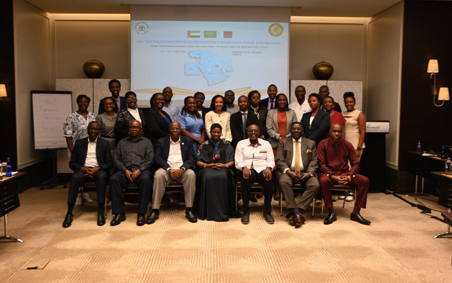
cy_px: 127
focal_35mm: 33
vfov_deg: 38.5
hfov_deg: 58.4
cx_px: 222
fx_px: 404
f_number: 3.8
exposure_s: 1/125
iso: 720
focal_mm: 20.5
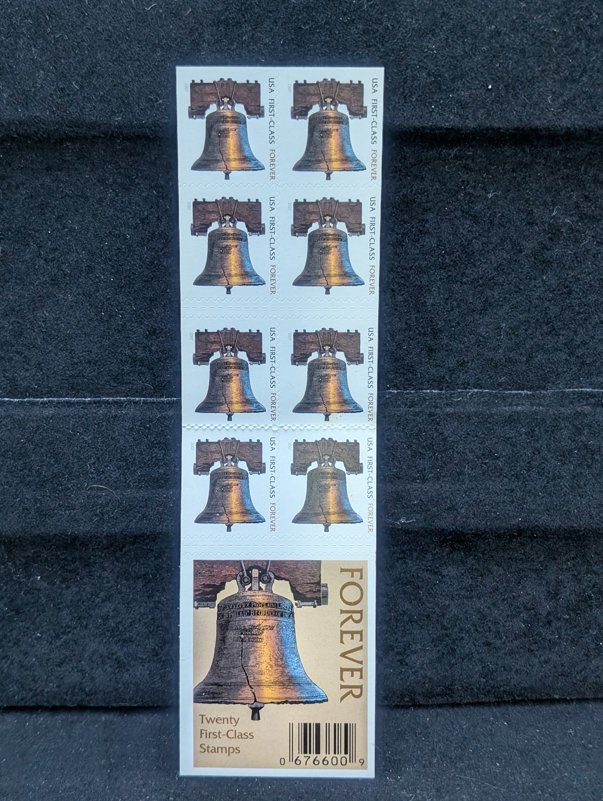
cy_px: 400
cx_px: 302
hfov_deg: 29.7
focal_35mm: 49
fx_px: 1135
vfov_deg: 38.9
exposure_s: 1/72.8
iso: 340
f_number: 1.68
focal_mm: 6.9
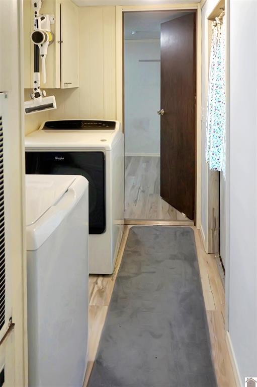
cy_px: 194
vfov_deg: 67.4
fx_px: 289
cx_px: 128
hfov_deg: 47.9
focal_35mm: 27
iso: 1600
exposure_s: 1/160
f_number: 3.5
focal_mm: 18
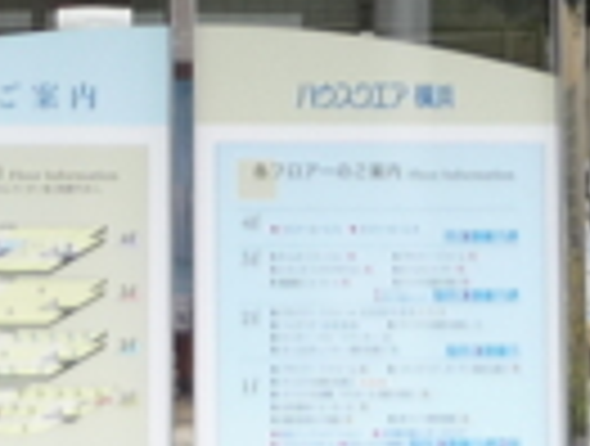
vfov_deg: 7.3
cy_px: -270
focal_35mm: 201
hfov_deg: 9.8
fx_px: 3435
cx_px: 149
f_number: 2.8
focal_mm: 5.5
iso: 100
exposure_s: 1/100
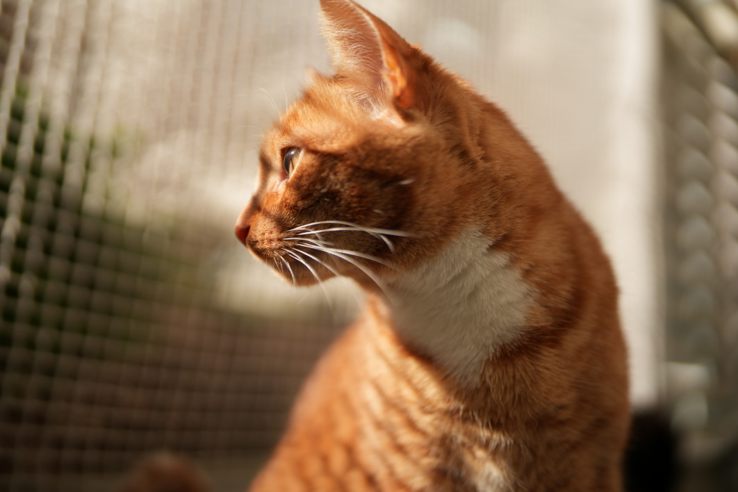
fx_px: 717
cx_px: 369
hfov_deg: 54.4
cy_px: 246
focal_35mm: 35
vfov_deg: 37.9
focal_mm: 35
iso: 100
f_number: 1.2
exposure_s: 1/6400
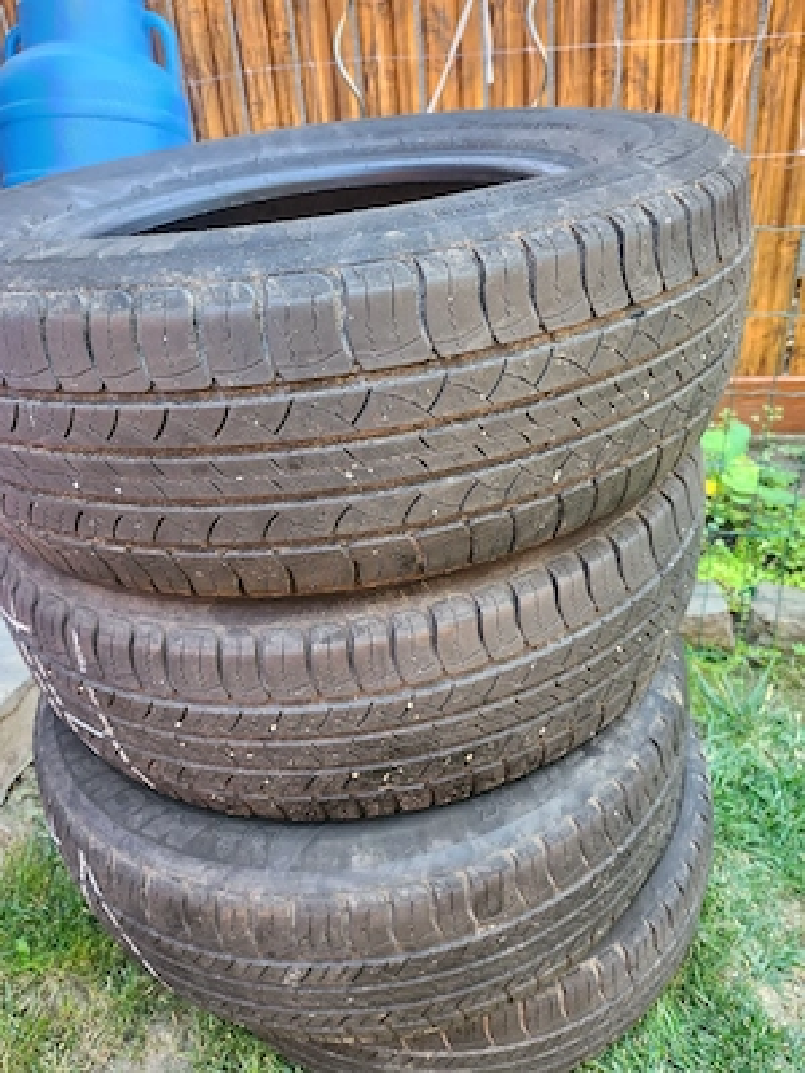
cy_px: 536
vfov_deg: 71.6
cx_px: 402
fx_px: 744
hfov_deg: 56.8
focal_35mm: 24
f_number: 1.8
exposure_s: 1/101
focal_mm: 5
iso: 320
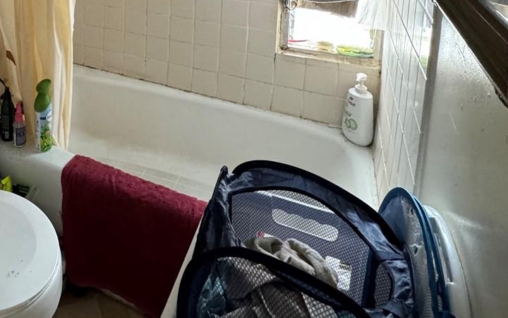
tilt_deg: -10.0
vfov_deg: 32.8
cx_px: 84
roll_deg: +1.1
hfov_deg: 53.3
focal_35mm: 33
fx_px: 457
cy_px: -46
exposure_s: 1/60
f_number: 2.2
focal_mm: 2.22
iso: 320
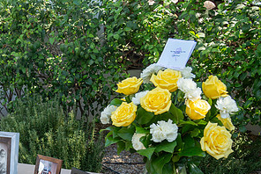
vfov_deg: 27.8
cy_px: 152
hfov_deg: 39.3
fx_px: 341
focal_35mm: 47
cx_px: 34
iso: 100
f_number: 5.6
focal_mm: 24
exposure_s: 1/125
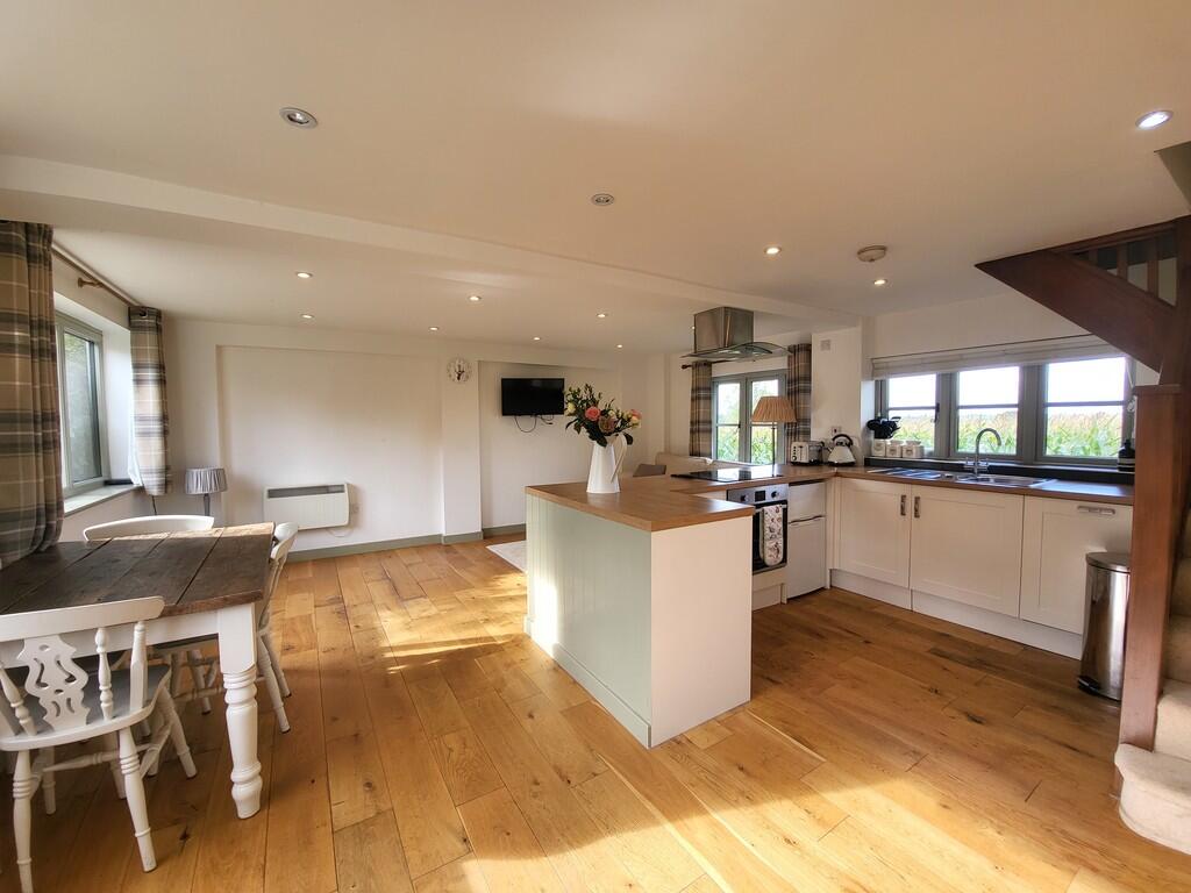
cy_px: 446
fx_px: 447
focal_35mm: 13
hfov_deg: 106.2
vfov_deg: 89.9
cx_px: 596
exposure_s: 1/100
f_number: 2.2
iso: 50
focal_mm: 1.74
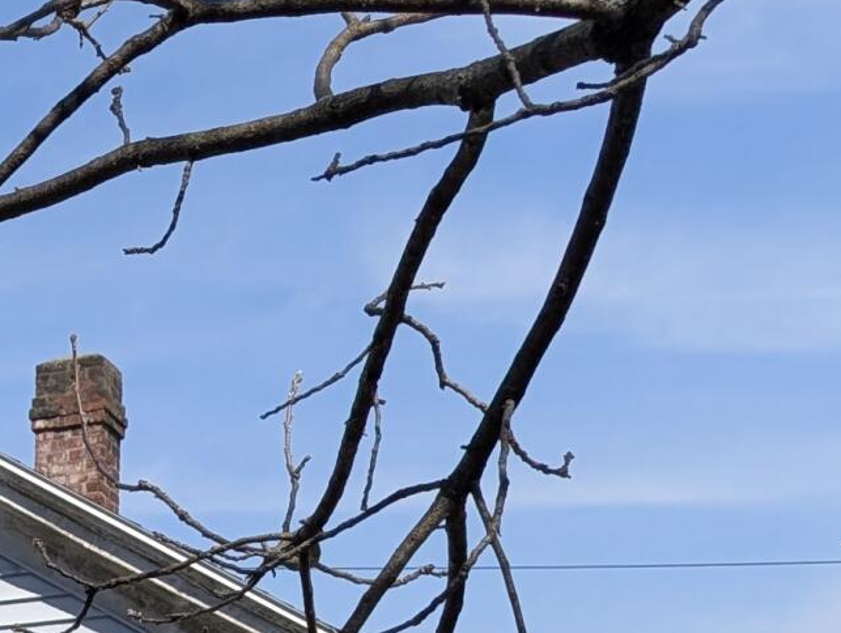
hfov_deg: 15.4
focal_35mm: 112
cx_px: -611
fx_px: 2725
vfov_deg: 11.4
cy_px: 1427
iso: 22
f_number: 1.68
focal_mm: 6.9
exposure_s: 1/1110
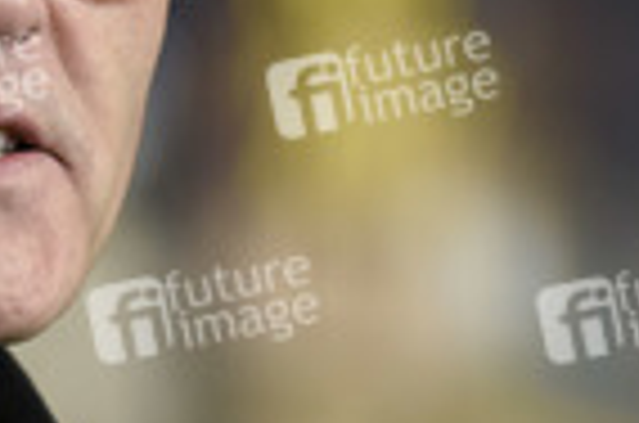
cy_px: -27
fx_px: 16931
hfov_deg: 2.2
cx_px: -187
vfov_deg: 1.4
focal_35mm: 956
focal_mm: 200
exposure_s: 1/250
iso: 800
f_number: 3.2
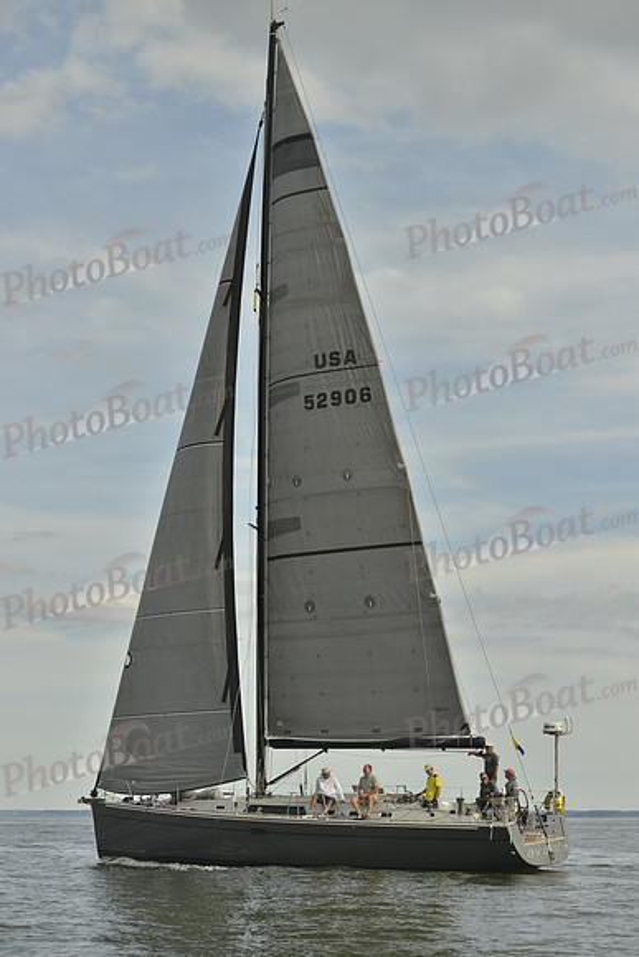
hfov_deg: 19.5
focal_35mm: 70
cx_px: 320
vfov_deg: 28.8
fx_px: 1862
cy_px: 478
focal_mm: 70
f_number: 5.6
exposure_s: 1/1250
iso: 200
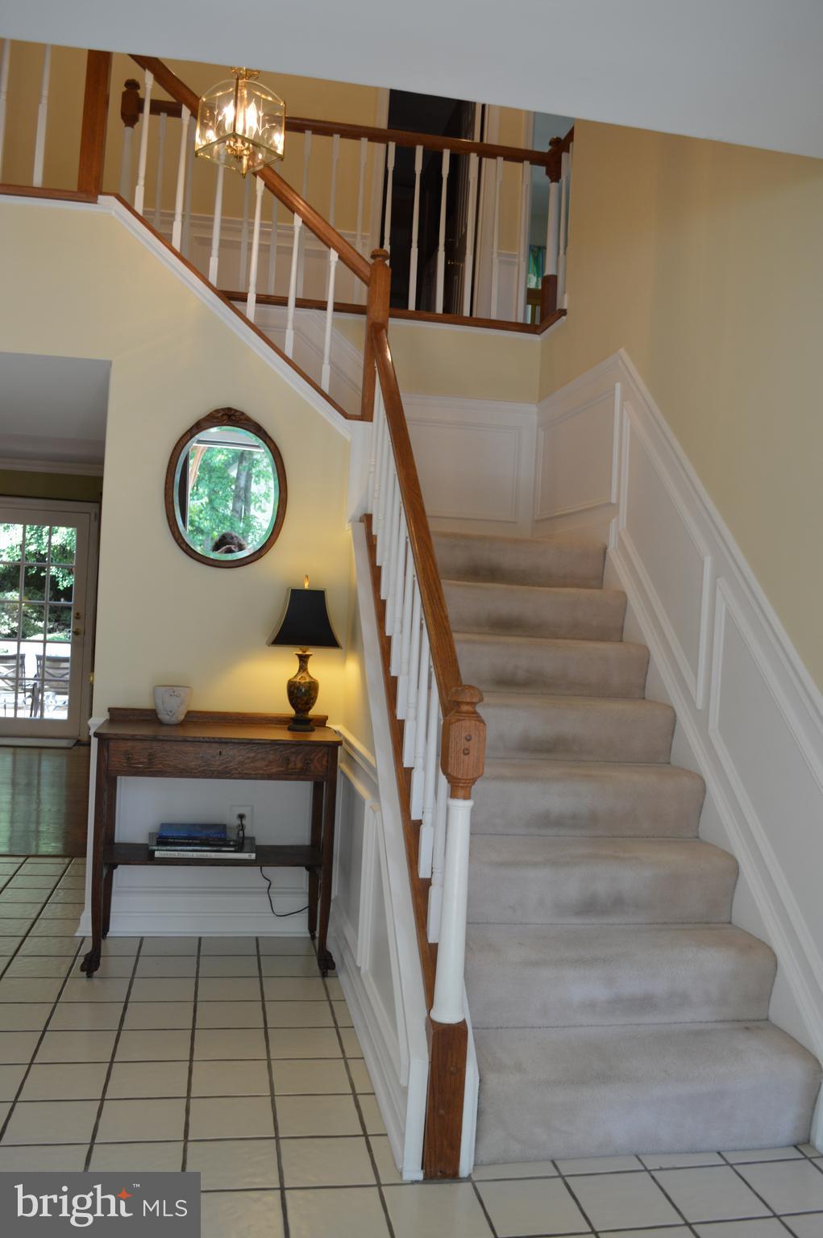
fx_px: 927
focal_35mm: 27
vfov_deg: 67.4
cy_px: 619
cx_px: 412
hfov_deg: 47.9
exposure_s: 1/60
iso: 400
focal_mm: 18
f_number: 4
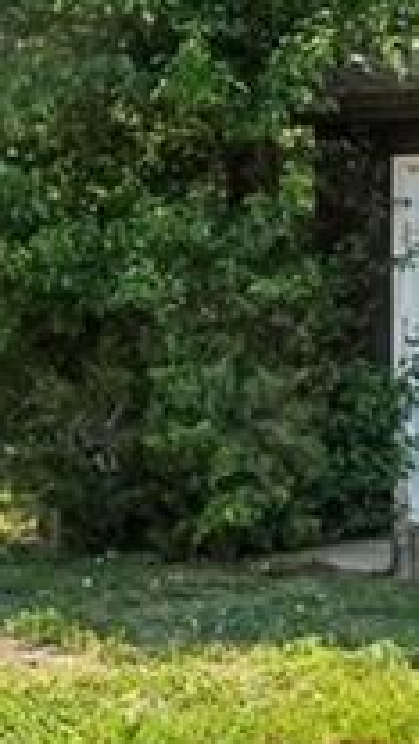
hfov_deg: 10.0
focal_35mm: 121
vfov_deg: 17.7
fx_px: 2390
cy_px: 293
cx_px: 283
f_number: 8
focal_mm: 10
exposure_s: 1/640
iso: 400
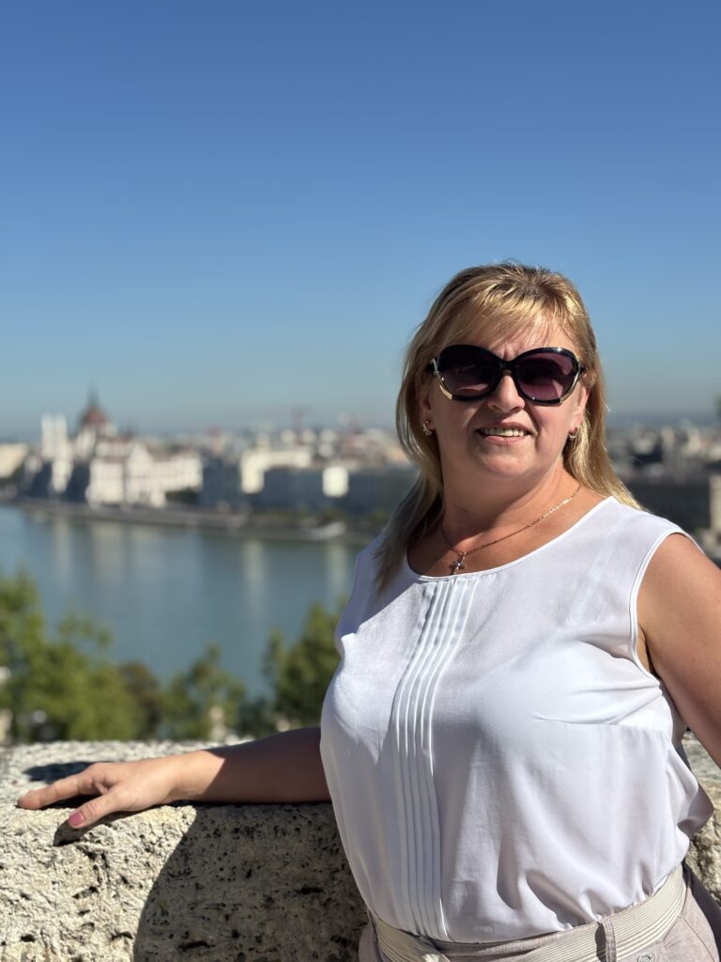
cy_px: 481
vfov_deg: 36.8
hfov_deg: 28.0
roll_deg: +0.4
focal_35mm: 52
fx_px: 1444
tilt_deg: -3.0
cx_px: 360
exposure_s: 1/3413
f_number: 1.6
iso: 40
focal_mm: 5.96
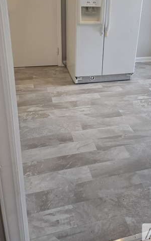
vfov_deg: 55.2
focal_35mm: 34
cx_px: 97
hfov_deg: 37.0
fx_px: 224
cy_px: 75
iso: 160
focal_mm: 6.3
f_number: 1.7
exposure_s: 1/120
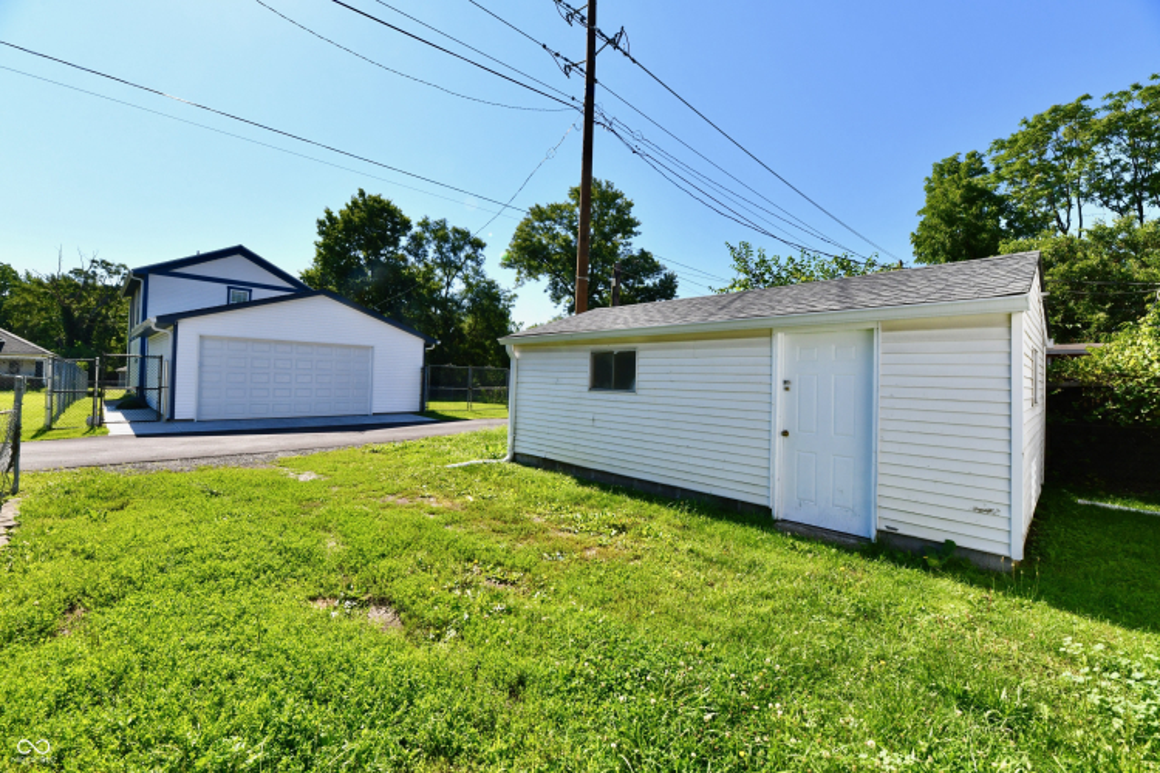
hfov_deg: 104.3
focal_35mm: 14
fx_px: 451
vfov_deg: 81.2
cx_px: 580
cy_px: 386
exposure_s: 1/640
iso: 640
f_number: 13
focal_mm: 14
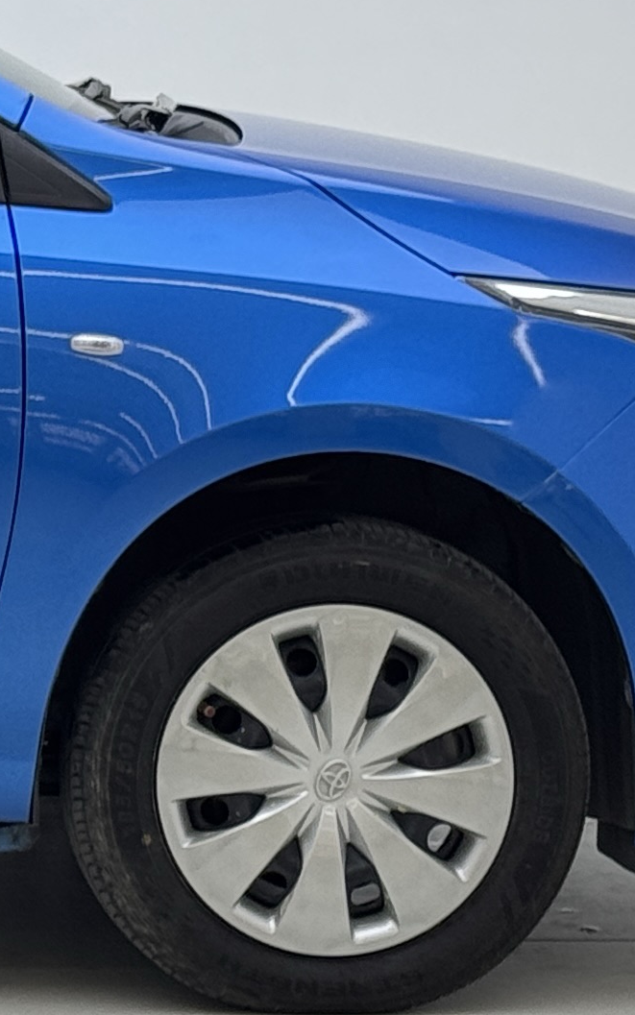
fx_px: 5370
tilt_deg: -7.7
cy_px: 423
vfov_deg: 10.8
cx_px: -702
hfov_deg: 6.5
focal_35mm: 194
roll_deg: +0.5
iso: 64
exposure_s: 1/301
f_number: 1.78
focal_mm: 6.76
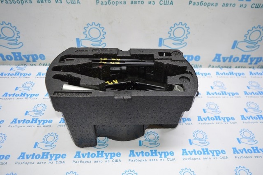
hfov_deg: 67.4
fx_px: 197
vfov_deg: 47.8
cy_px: 88
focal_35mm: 27
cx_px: 132
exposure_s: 1/60
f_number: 3.5
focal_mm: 18
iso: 400
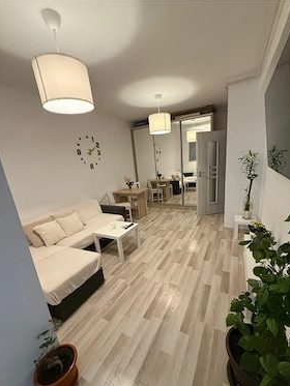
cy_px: 206
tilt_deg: -15.5
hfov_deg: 81.7
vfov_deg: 98.0
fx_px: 167
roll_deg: +4.9
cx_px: 153
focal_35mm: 15
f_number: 2.2
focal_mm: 2.22
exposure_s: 1/60
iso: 500
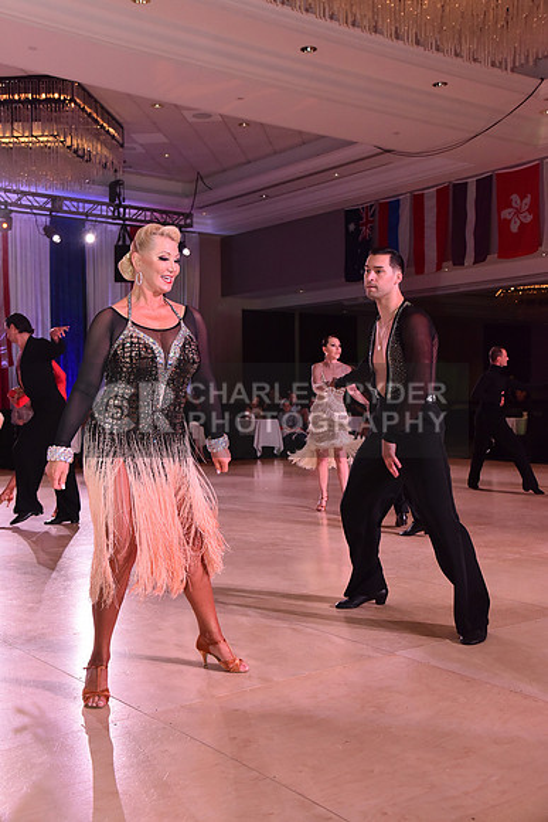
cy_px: 411
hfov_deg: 30.5
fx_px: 1004
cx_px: 274
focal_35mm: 44
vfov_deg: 44.5
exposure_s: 1/320
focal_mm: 44
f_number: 7.1
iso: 2500
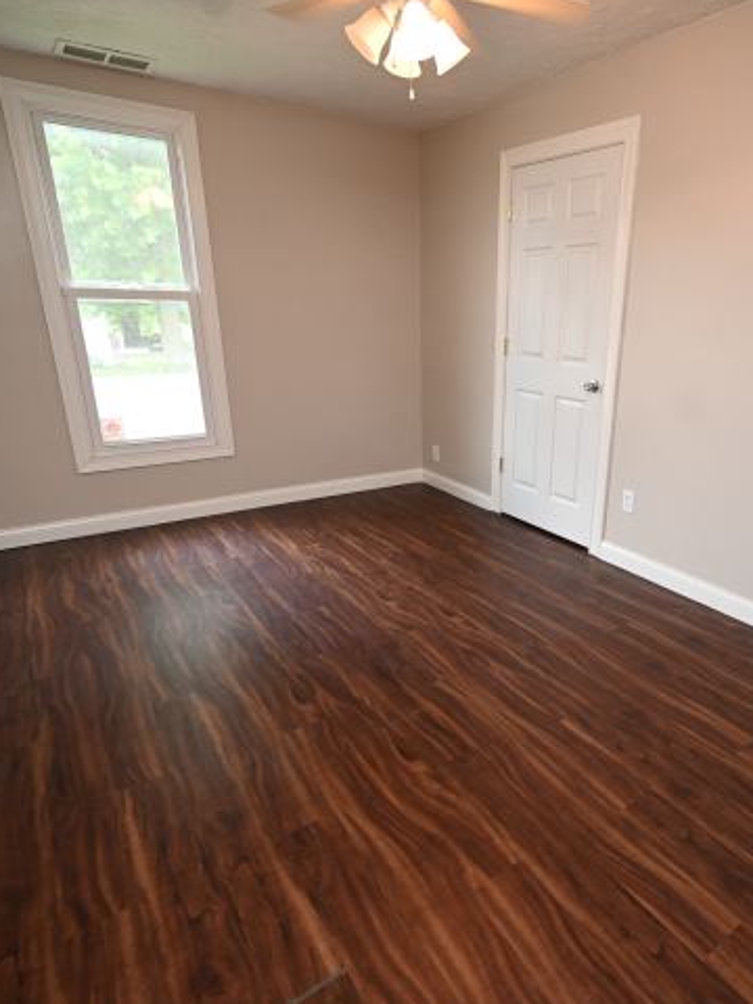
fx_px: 609
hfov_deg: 61.9
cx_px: 503
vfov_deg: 79.0
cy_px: 517
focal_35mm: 21
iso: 560
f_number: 4
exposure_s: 1/60
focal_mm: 14
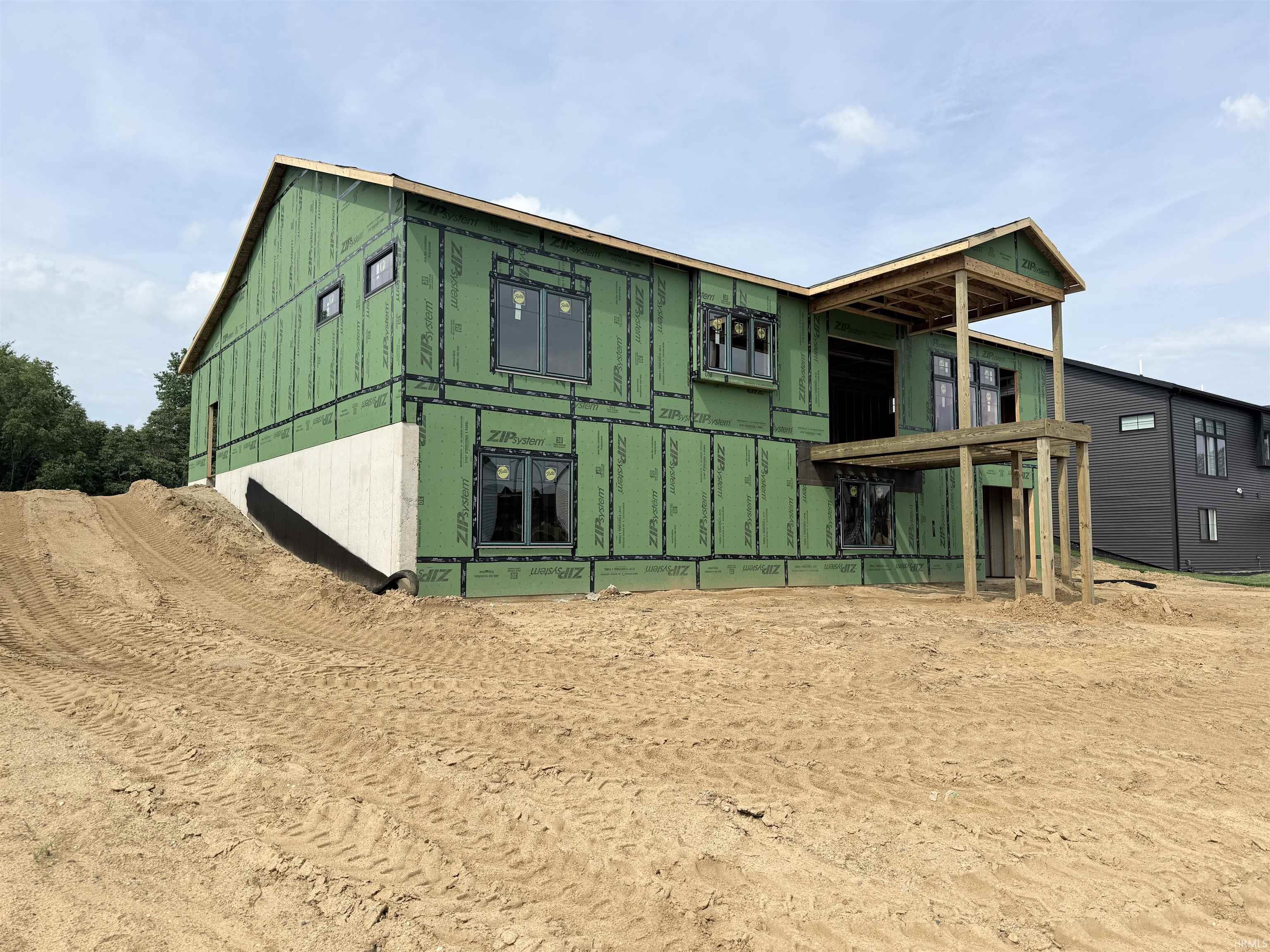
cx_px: 635
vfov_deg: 56.8
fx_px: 881
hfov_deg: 71.6
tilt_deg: +4.4
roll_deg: -0.2
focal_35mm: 24
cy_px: 476
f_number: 1.78
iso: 80
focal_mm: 6.76
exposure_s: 1/5319
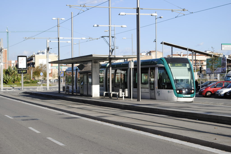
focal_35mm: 82
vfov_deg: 16.6
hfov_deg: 24.6
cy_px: 77
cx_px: 116
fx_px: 530
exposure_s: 1/250
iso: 100
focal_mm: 55
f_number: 8
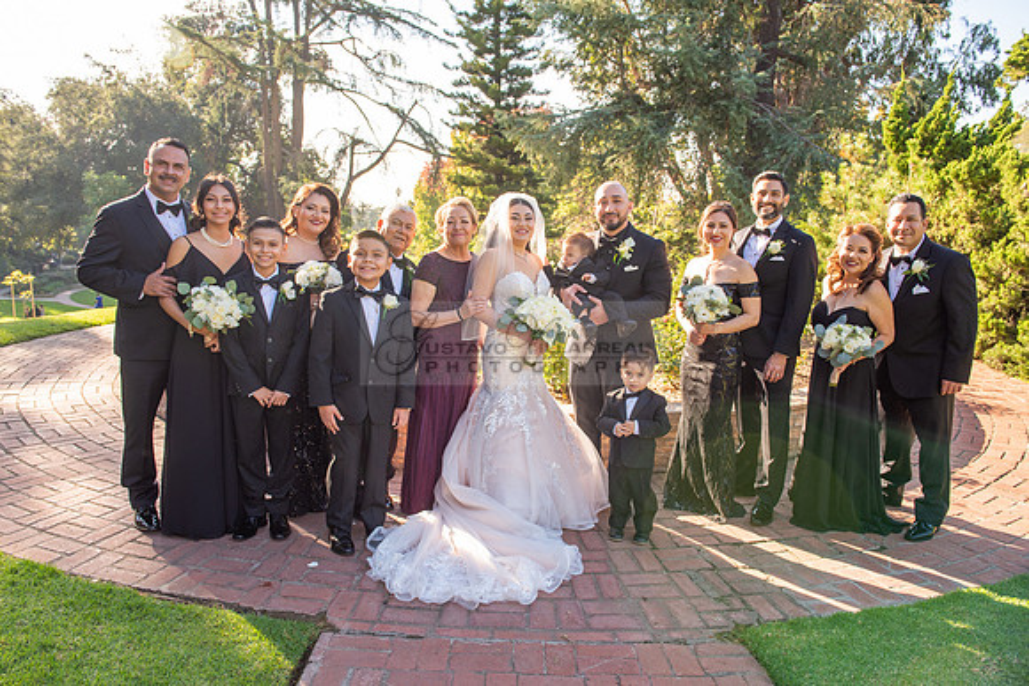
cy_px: 343
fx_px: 772
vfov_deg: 48.0
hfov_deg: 67.4
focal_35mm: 27
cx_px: 514
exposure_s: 1/250
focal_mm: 27
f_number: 5.6
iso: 200
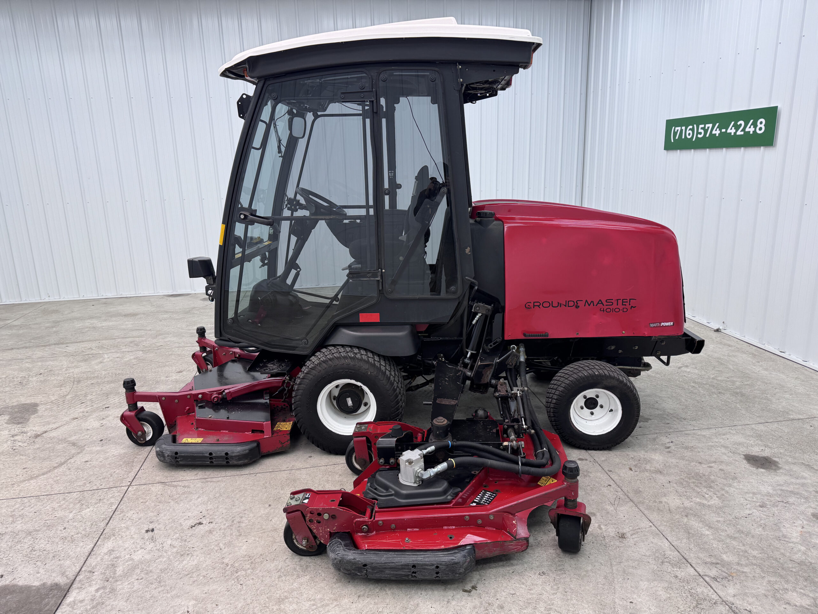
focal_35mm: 24
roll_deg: +1.0
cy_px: 307
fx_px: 567
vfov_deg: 56.8
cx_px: 409
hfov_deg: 71.6
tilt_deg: -14.4
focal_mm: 6.76
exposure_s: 1/120
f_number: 1.78
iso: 100
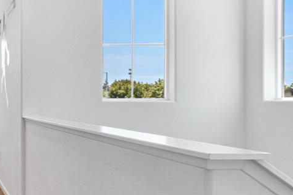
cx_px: -58
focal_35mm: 47
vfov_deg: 28.6
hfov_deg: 33.9
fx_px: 382
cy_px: 100
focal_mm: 10
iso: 320
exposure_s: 1/60
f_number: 8
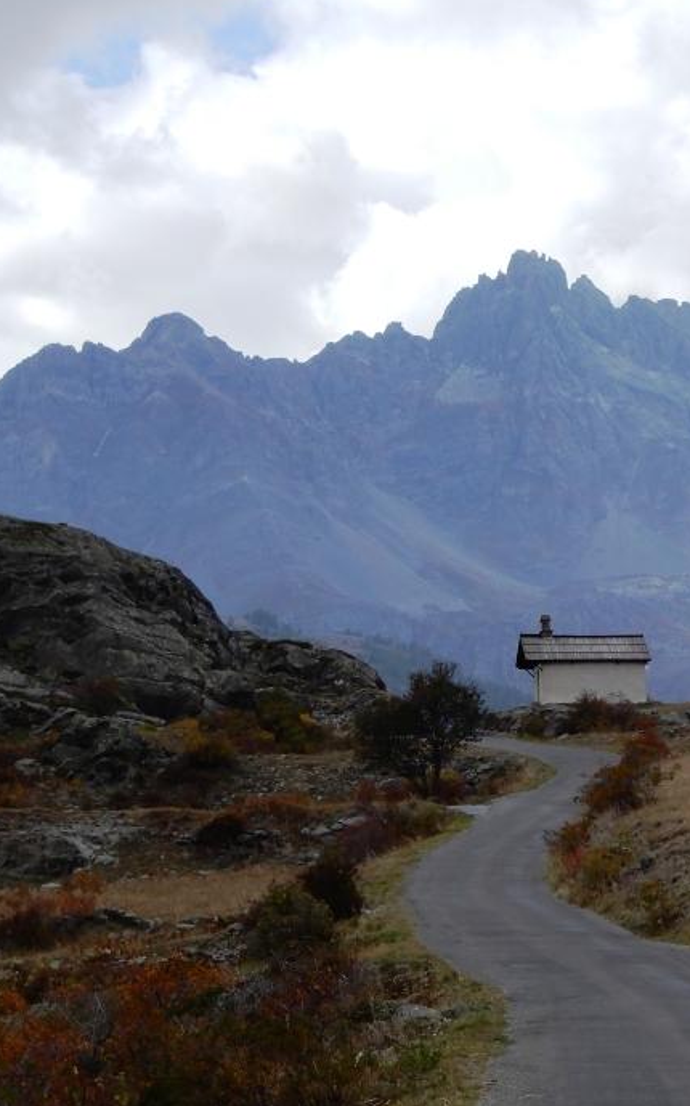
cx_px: 684
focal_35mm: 134
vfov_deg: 15.6
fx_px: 4036
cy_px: 599
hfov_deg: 9.7
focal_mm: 15.2
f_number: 5
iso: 80
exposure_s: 1/400
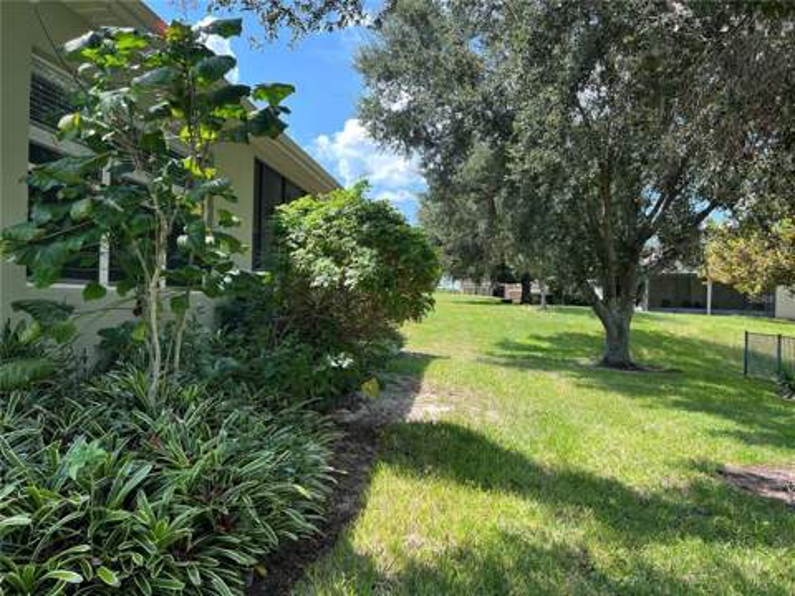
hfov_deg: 67.3
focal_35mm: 26
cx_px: 398
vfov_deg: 53.1
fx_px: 597
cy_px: 298
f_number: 1.5
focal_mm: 5.7
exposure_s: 1/1029
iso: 50
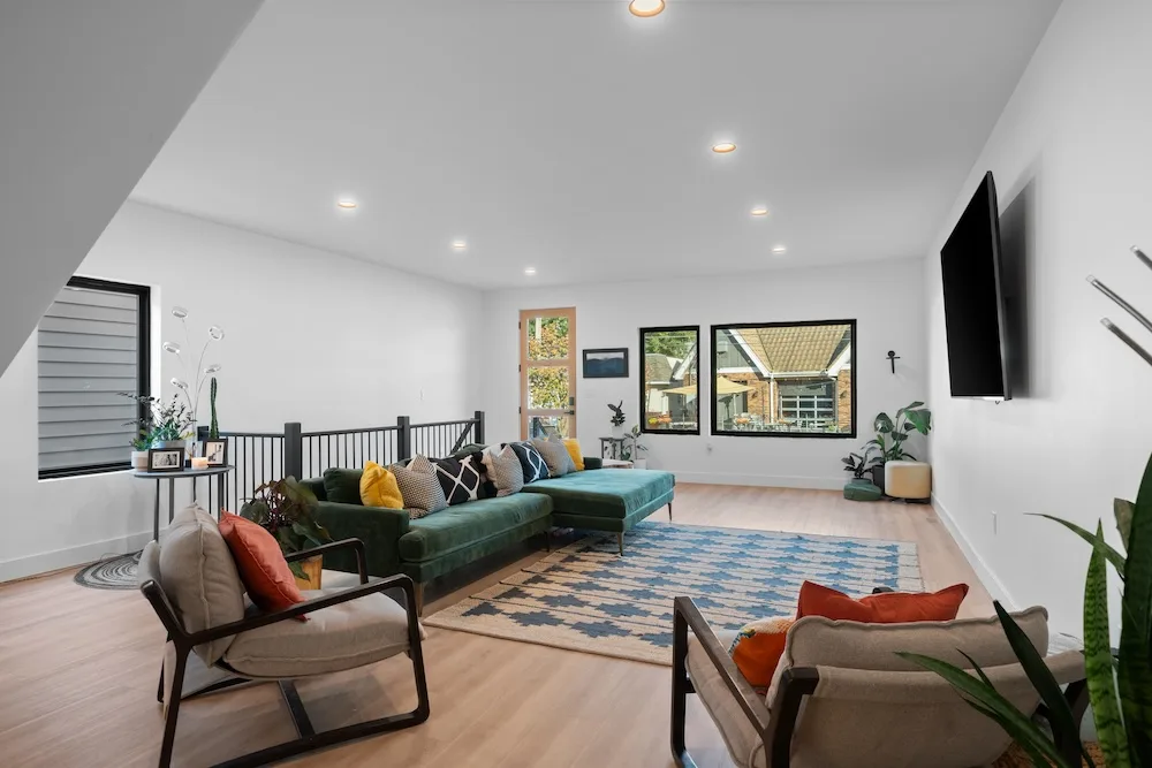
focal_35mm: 20
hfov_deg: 84.0
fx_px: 640
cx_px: 576
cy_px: 384
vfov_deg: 61.9
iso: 400
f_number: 7.1
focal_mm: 20
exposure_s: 1/4
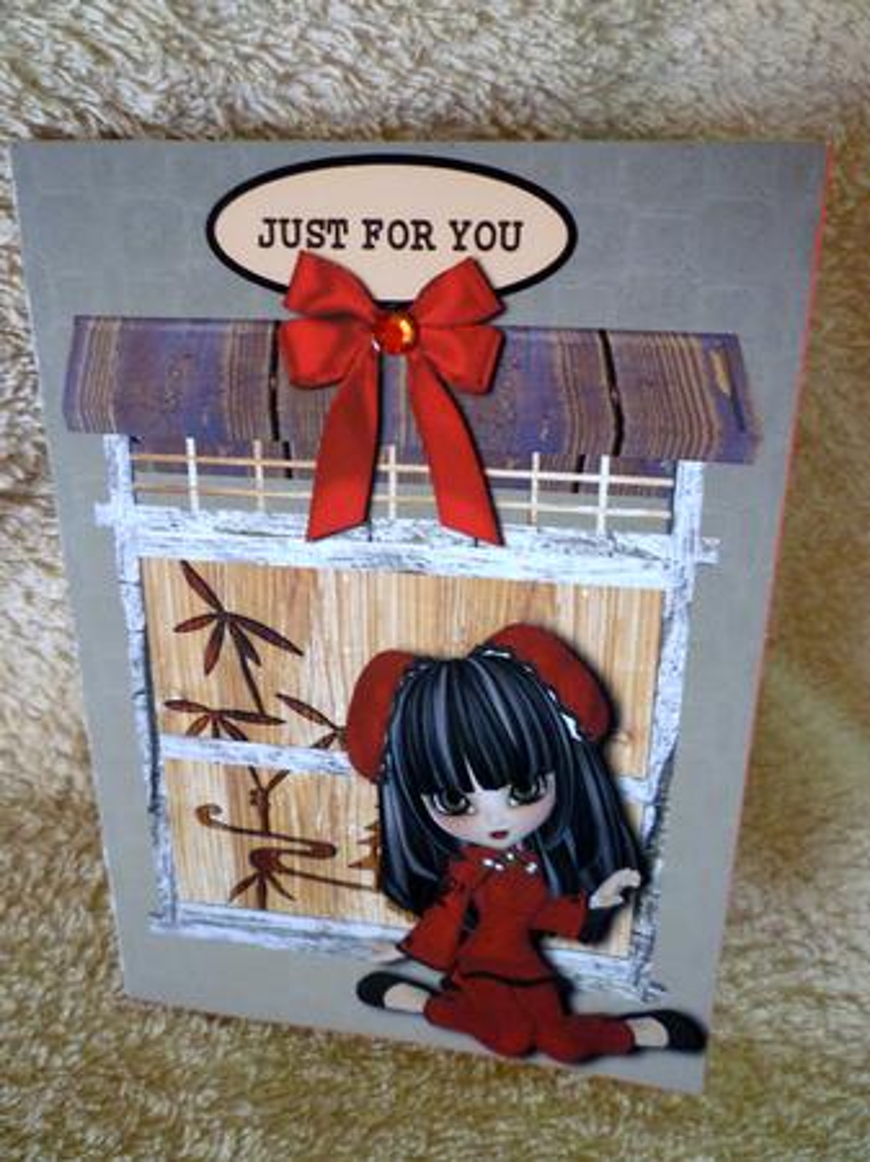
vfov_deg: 61.7
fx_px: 973
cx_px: 435
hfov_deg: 48.2
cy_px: 581
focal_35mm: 29
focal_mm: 5.2
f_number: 3.3
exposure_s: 1/25
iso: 400
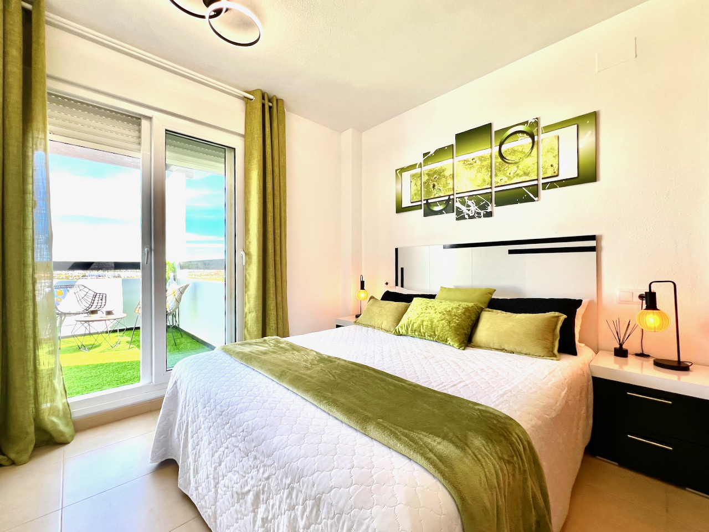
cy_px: 266
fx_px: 266
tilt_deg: +0.1
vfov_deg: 89.9
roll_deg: -1.9
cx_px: 354
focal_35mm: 13
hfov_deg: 106.2
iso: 32
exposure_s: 1/112
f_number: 1.8
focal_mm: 1.57
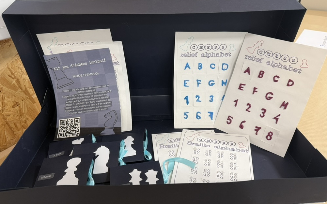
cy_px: 100
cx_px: 163
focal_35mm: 26
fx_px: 232
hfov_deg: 70.4
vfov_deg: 47.6
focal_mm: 6.76
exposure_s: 1/66
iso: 200
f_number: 1.78
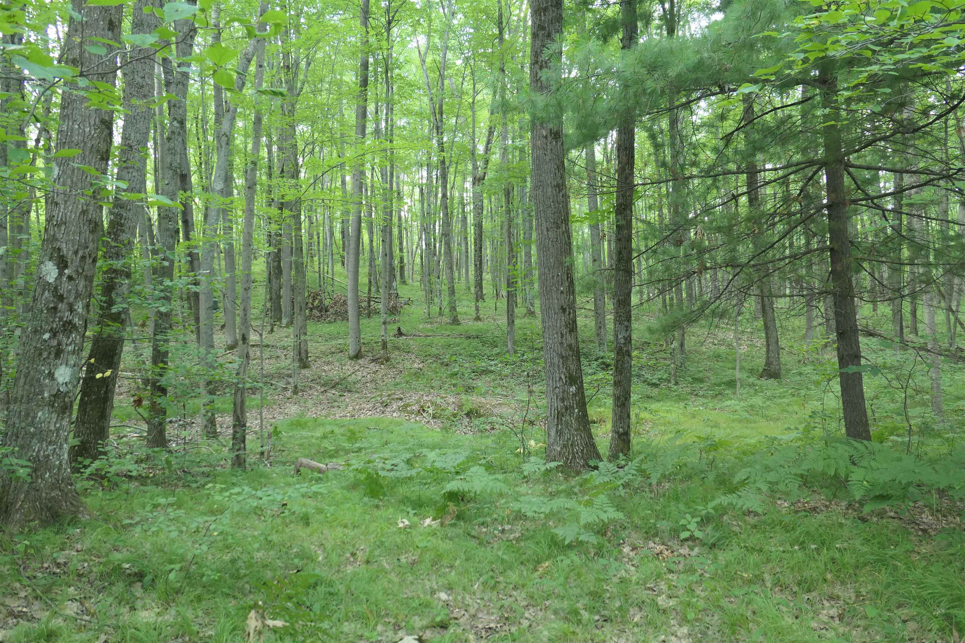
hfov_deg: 73.7
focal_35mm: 24
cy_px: 322
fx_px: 643
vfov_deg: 53.1
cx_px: 482
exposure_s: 1/60
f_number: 2.8
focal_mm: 8.8
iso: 400
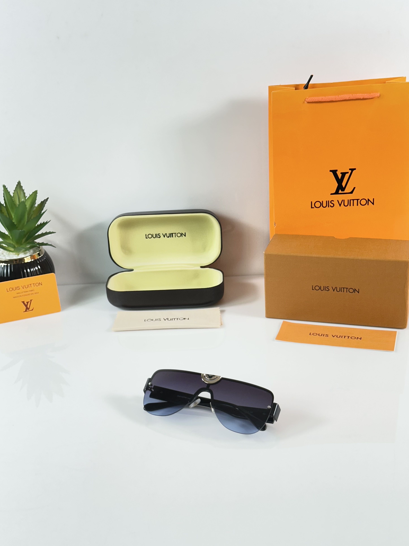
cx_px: 200
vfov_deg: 38.2
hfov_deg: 29.1
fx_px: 788
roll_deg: +3.4
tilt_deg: -22.9
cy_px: 277
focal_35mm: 50
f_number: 1.78
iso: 80
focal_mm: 6.86
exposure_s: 1/100
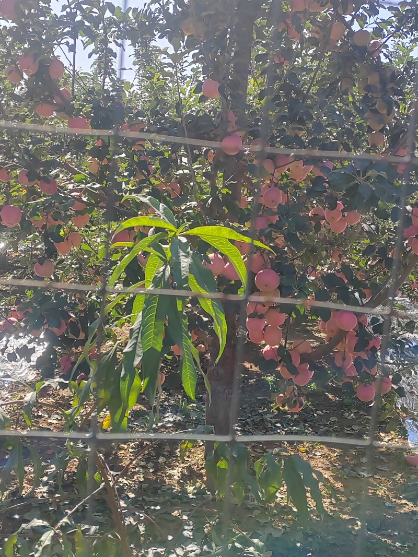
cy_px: 278
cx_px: 209
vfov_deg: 43.9
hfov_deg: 33.6
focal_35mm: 43
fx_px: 692
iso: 100
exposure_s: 1/1200
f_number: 1.9
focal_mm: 5.52
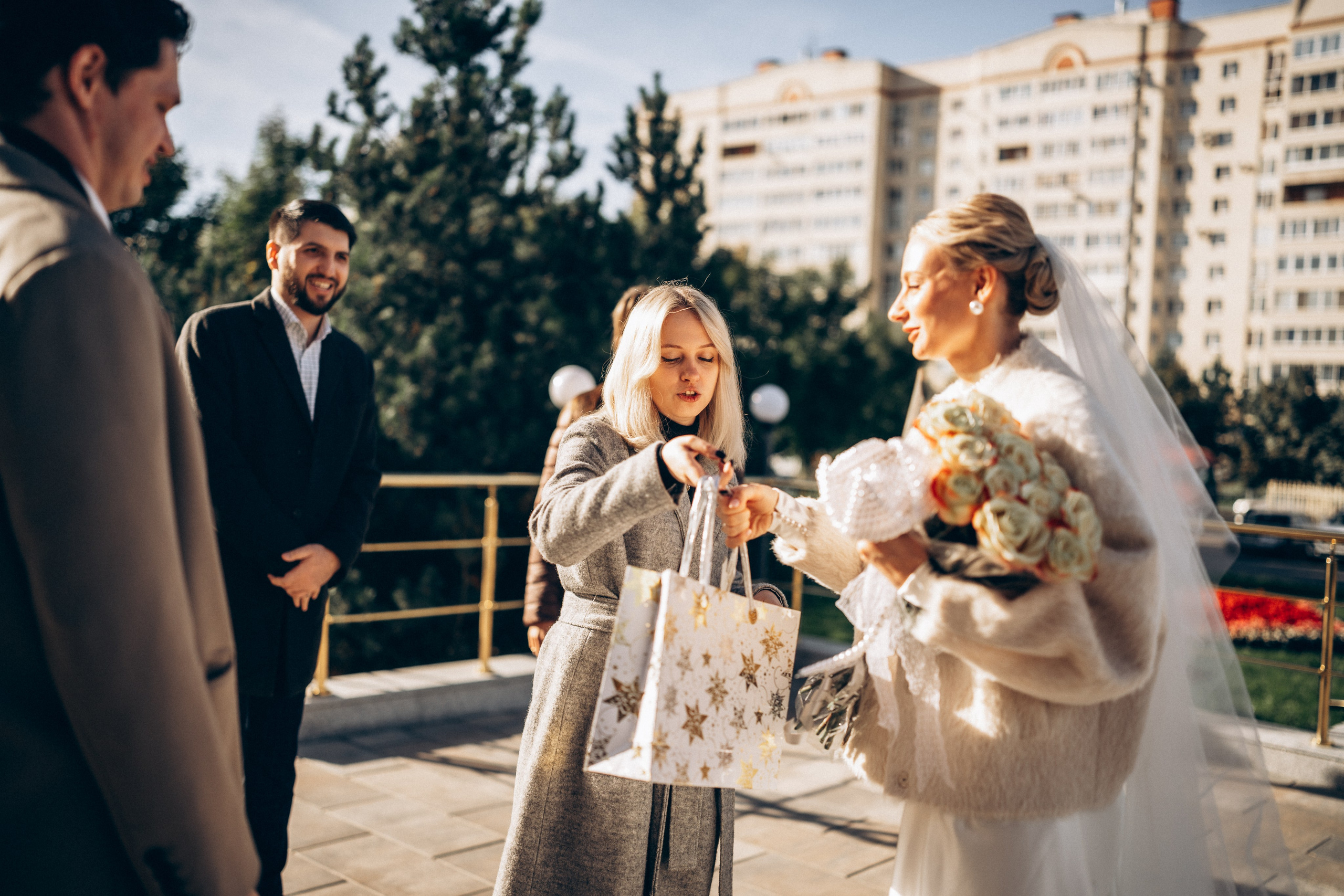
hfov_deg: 54.4
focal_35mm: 35
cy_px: 448
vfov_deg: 37.9
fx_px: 1307
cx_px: 672
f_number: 1.2
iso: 100
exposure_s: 1/4000
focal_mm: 35
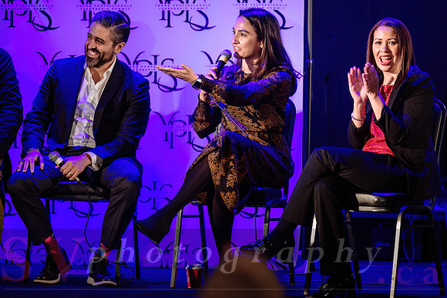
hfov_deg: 10.0
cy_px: 128
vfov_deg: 6.7
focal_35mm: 205
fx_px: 2549
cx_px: 255
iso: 1600
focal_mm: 180
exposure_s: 1/160
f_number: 2.8
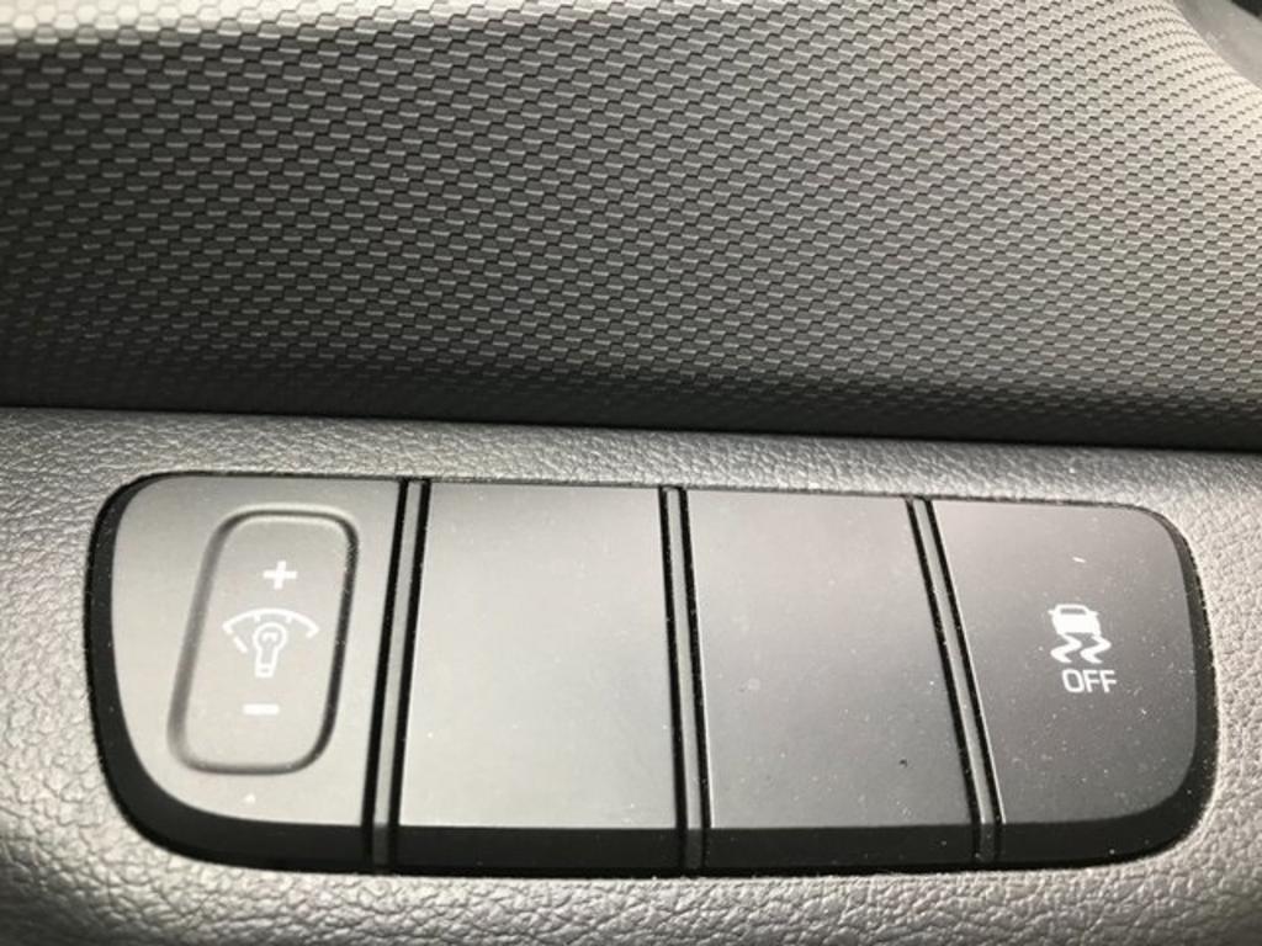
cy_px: 473
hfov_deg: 63.4
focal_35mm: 28
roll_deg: -2.9
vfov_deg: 49.7
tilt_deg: +0.2
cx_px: 631
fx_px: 1021
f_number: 1.8
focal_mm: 3.99
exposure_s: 1/30
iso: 25
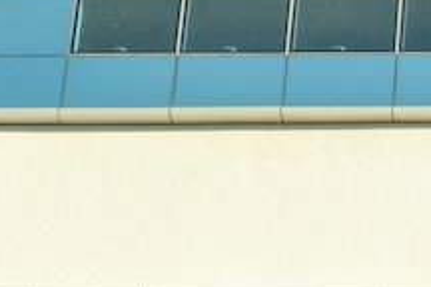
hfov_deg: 6.6
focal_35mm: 306
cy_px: -179
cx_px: 708
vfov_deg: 4.5
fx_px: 3663
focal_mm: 55
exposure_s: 1/250
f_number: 11
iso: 500
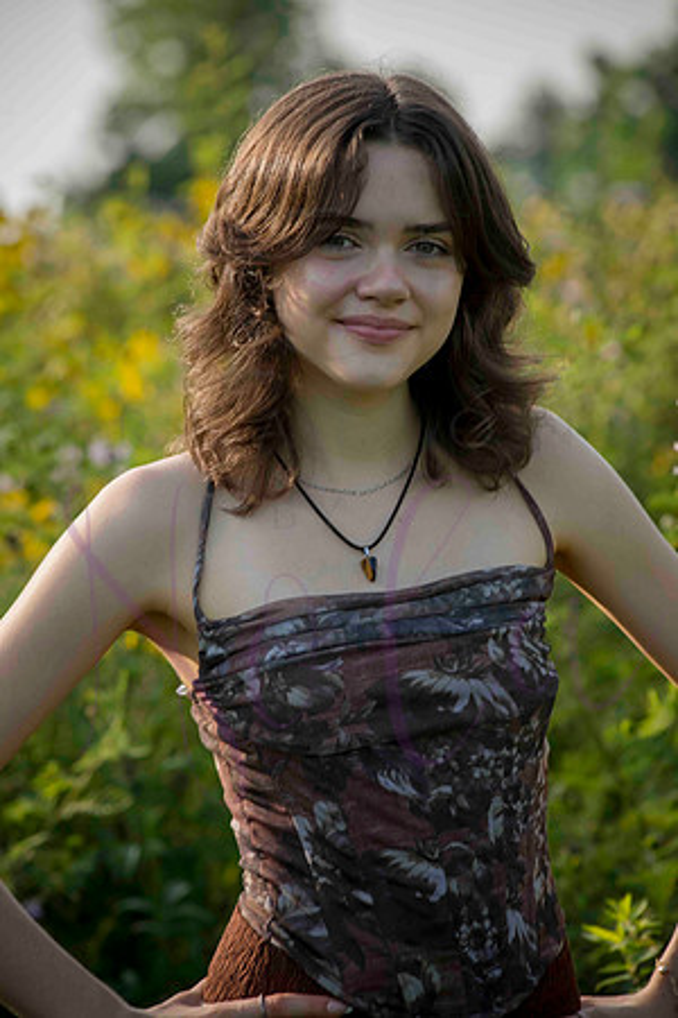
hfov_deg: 8.1
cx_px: 339
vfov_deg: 12.1
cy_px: 509
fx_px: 4802
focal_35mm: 170
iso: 400
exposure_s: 1/320
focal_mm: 170
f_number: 8
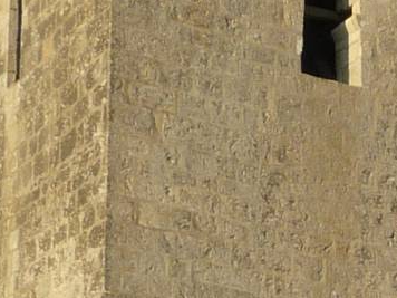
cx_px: 601
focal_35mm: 171
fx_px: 1961
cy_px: 471
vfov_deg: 8.5
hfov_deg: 11.1
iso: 100
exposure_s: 1/250
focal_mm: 4.8
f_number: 5.6
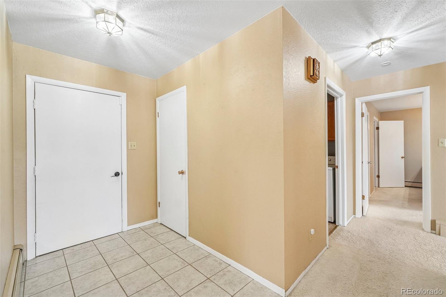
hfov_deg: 100.4
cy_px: 148
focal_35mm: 15
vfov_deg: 77.3
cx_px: 223
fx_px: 186
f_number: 8
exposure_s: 1/30
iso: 800
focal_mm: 10
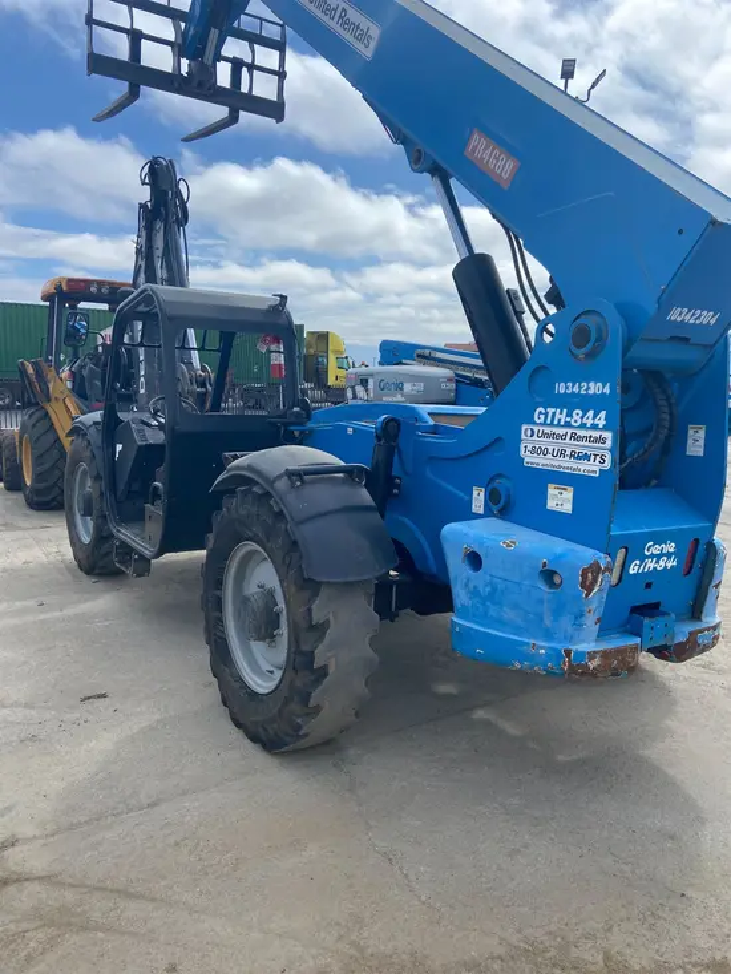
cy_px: 487
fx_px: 732
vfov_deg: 67.3
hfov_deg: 53.1
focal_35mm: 26
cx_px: 366
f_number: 1.8
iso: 32
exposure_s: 1/3125
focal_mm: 4.25
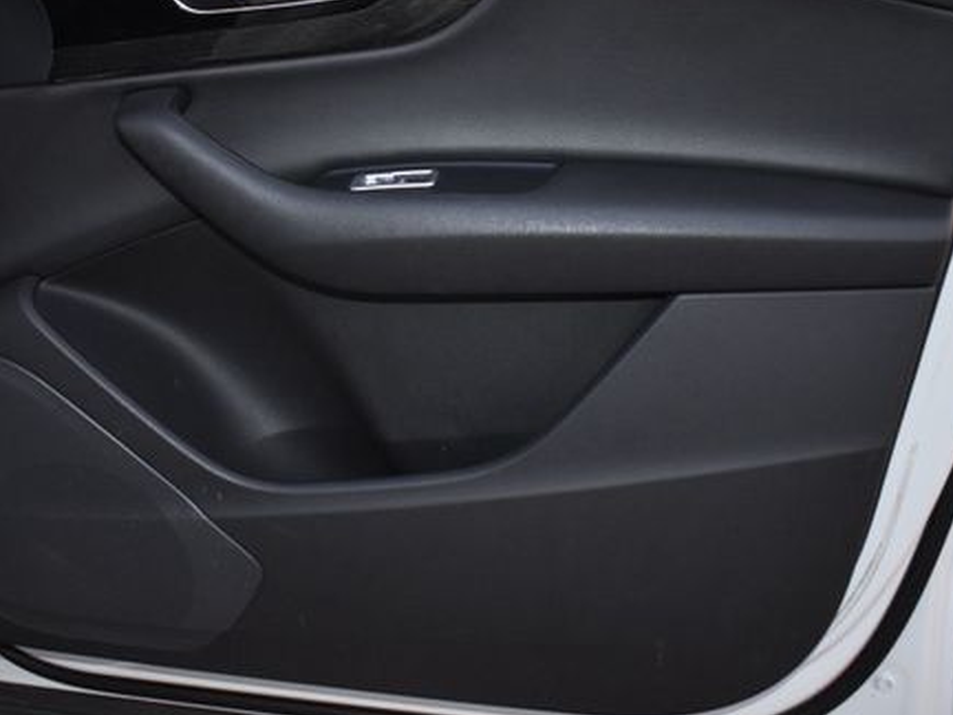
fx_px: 1294
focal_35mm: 47
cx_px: 386
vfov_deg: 30.7
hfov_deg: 40.3
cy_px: 267
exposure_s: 1/30
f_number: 3.8
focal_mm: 22
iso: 1800
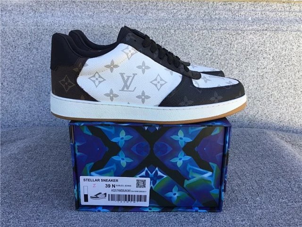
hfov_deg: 58.4
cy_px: 114
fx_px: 270
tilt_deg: -16.9
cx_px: 151
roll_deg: -0.5
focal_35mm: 31
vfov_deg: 45.4
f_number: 2.4
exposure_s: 1/183
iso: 25
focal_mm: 3.3
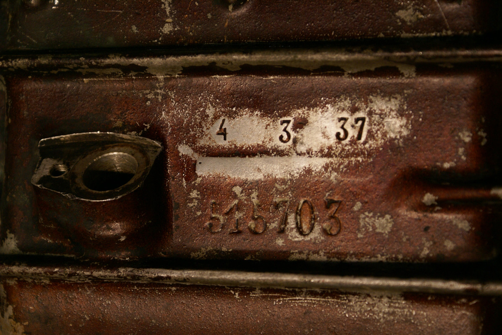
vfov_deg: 13.1
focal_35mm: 105
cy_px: 168
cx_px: 251
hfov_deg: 19.4
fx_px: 1465
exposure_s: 1/80
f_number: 5.6
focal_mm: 70
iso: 400
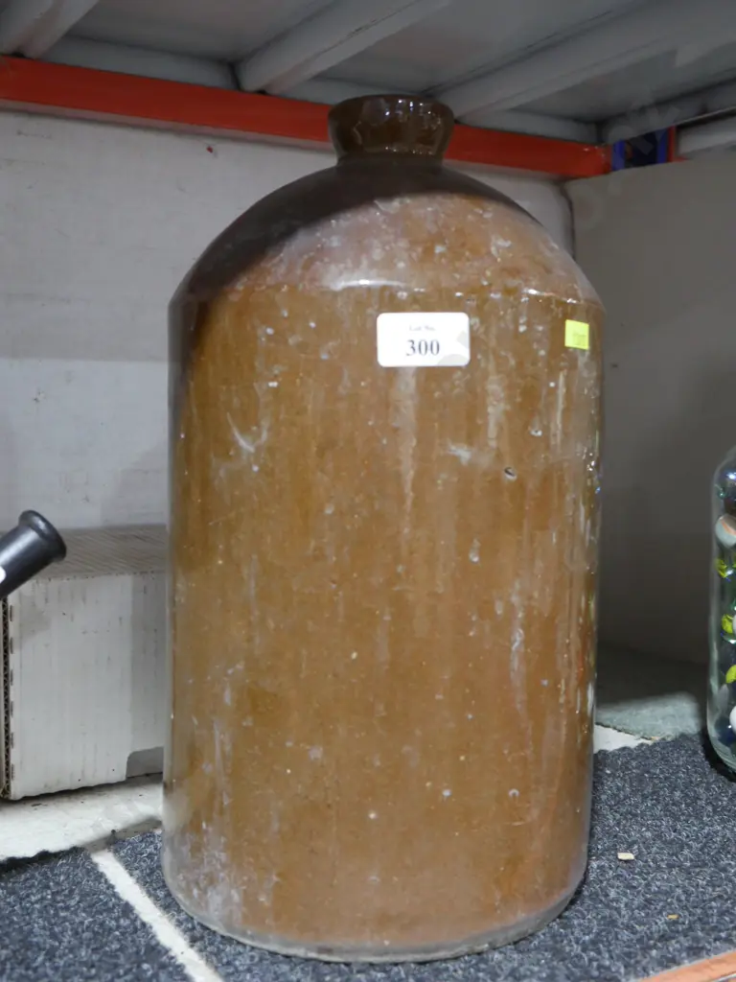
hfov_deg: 36.0
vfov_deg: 46.8
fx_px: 1134
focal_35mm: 40
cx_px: 368
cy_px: 491
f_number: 4.5
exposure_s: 1/60
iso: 2000
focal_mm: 20
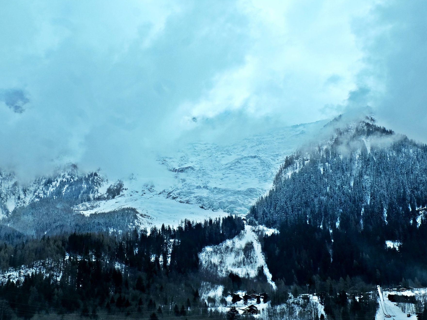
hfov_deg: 51.3
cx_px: 204
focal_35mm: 36
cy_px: 159
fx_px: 444
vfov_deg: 39.7
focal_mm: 22.2
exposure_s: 1/350
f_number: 13
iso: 400
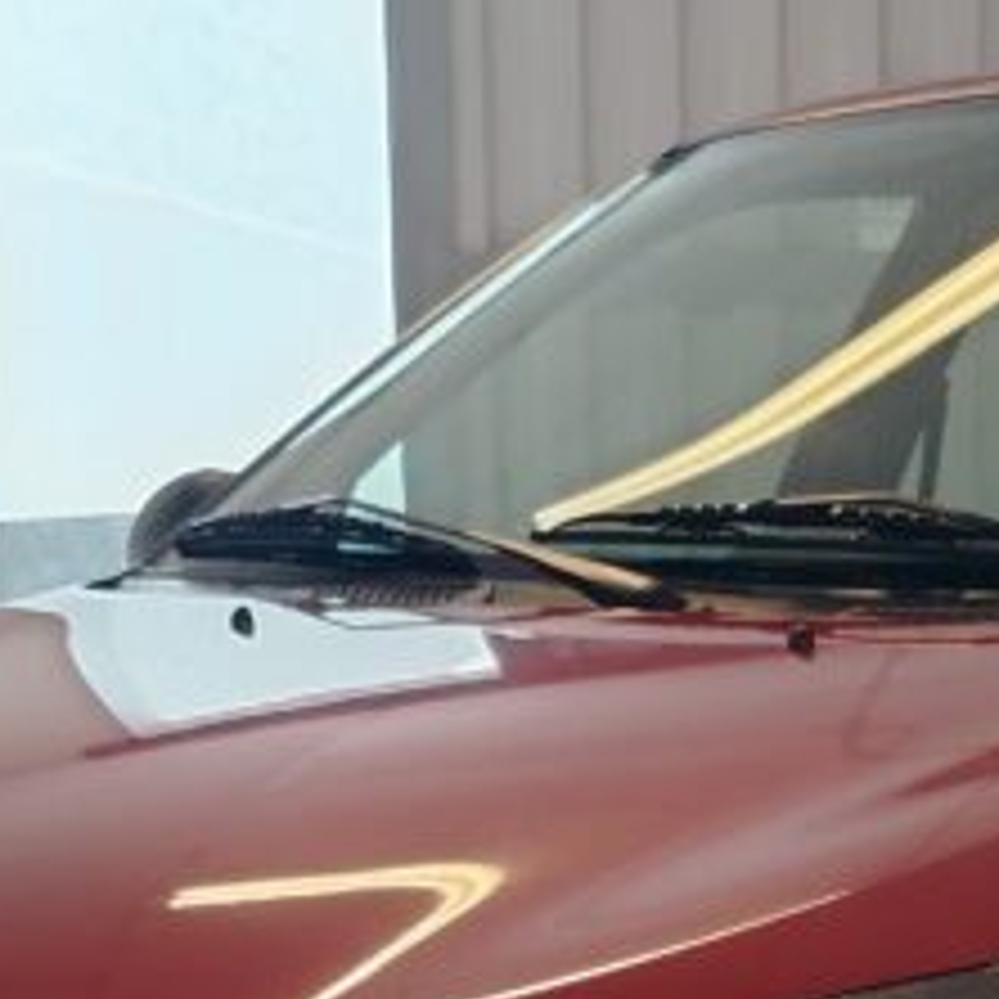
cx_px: 734
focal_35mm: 98
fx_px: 3200
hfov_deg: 17.7
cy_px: 1188
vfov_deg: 17.0
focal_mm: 5.25
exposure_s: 1/50
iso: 475
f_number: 1.75
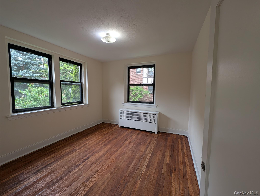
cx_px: 130
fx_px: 98
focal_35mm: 13
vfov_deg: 90.1
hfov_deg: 106.1
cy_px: 98
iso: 71
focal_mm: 1.95
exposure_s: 1/120
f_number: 2.2
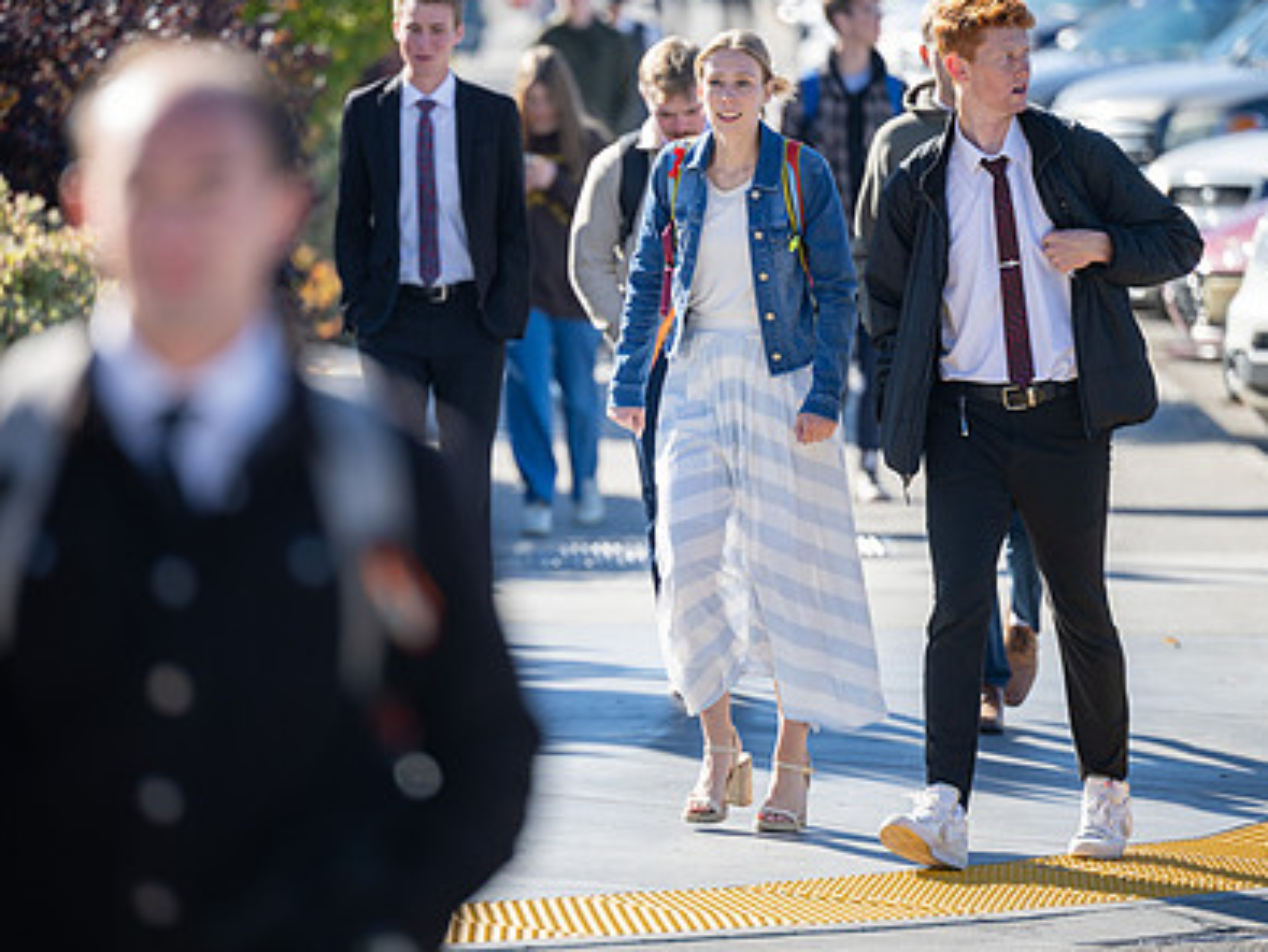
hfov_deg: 7.0
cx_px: 571
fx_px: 10406
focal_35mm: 284
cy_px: 447
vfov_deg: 5.2
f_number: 2.8
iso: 100
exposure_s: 1/800
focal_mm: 200
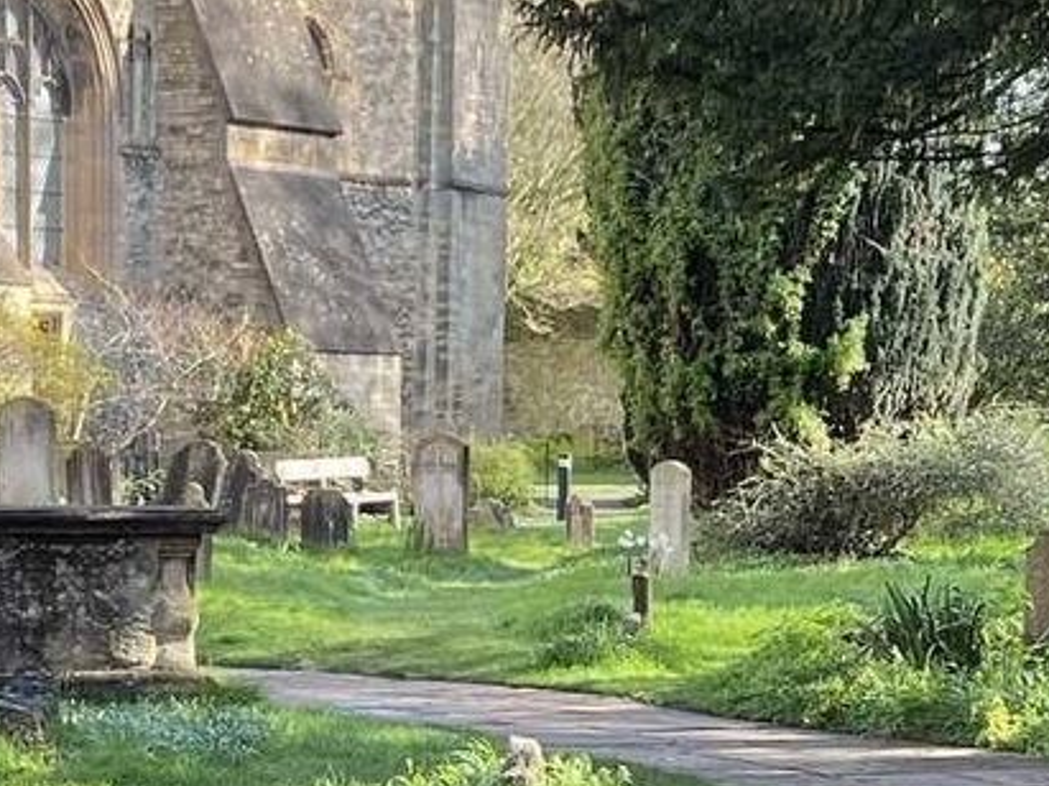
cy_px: 679
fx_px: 3454
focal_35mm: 114
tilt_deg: -4.8
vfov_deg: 12.9
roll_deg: -0.6
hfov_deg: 17.2
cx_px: 687
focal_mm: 5.1
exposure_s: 1/215
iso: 50
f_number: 1.6
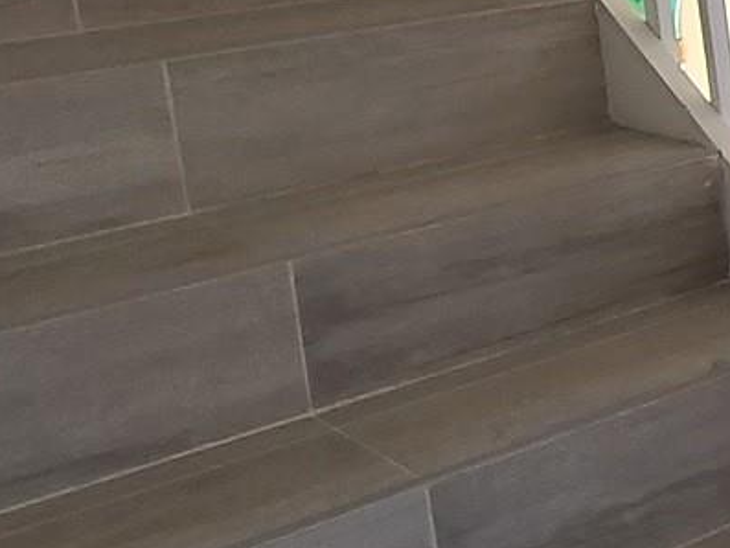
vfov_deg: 20.7
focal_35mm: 67
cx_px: 1659
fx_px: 1413
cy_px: -79
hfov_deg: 16.3
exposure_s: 1/60
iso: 400
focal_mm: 2.2
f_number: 2.2
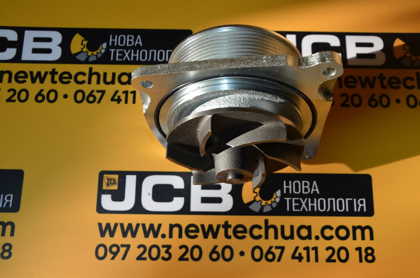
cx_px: 210
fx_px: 437
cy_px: 139
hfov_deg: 51.4
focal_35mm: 38
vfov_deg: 35.3
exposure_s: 1/80
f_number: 5.6
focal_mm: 25
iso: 100
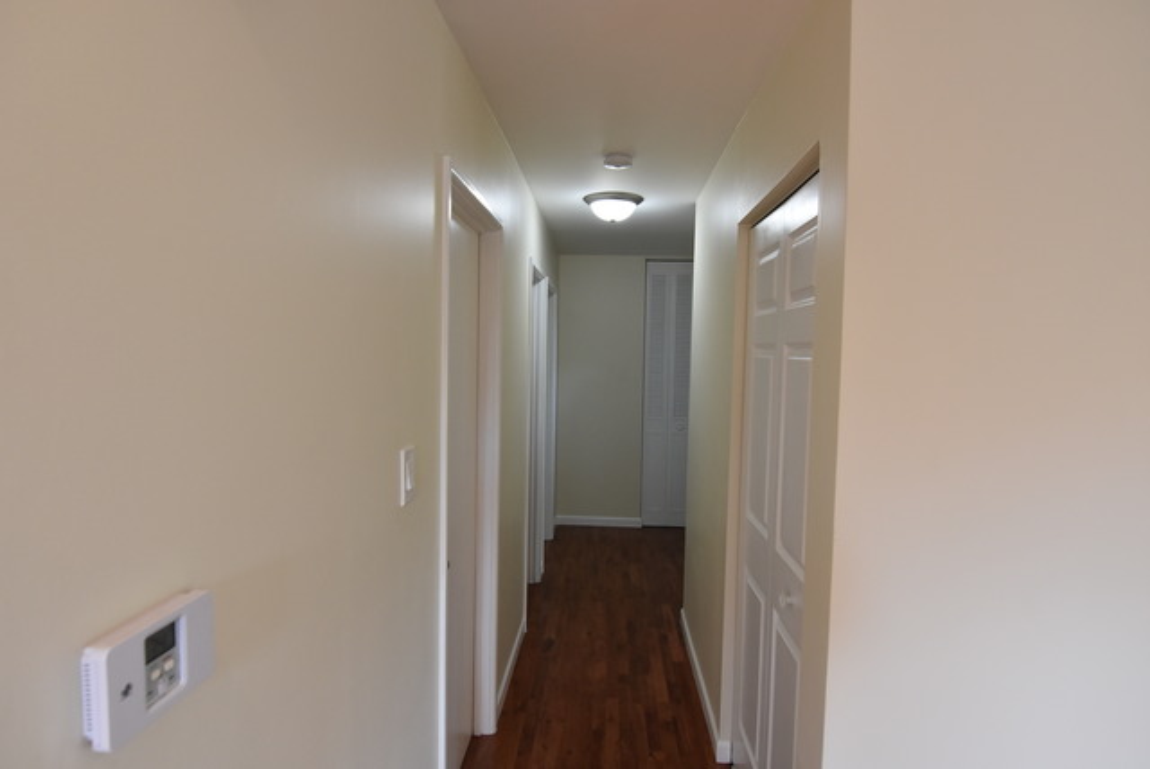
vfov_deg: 63.3
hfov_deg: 85.4
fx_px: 623
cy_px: 384
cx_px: 575
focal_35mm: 20
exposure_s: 1/125
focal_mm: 13
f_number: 5.6
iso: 800
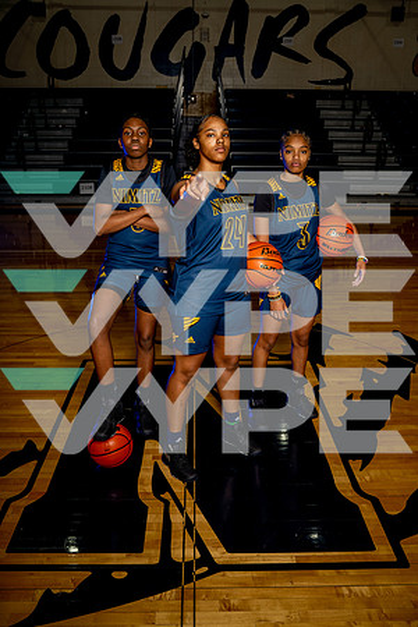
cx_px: 209
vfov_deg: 54.4
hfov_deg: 37.9
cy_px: 314
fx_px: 610
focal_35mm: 35
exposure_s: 1/250
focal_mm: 35
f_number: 6.3
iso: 64
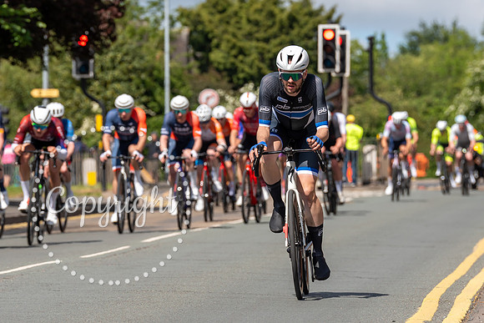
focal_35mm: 337
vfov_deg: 4.1
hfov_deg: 6.1
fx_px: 4538
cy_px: 125
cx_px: 206
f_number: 5.6
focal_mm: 200
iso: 200
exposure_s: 1/1000
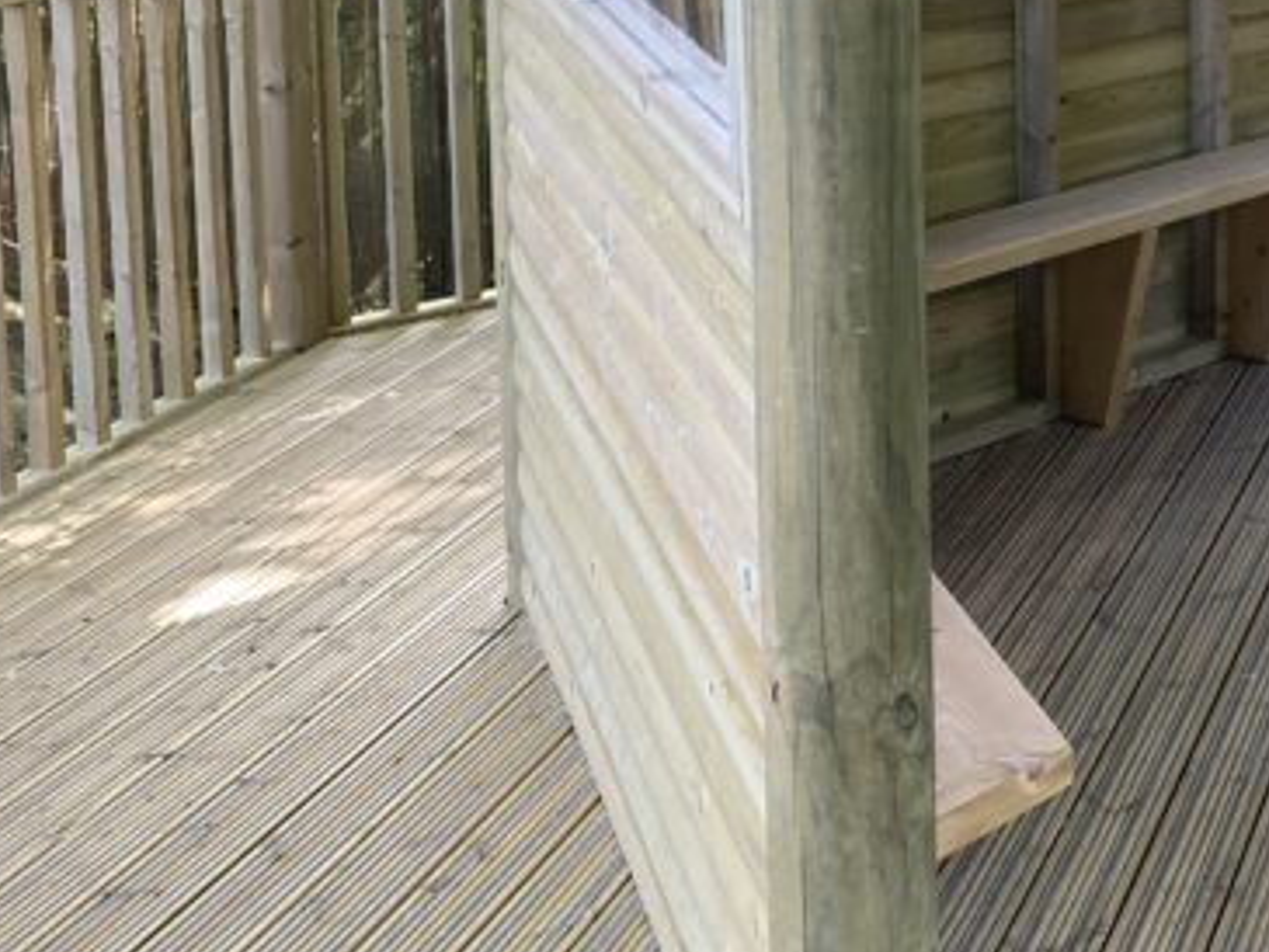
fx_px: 2677
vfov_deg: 19.3
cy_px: -104
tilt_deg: -6.5
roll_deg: -1.4
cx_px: 1728
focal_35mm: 73
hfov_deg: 23.1
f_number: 1.8
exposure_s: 1/121
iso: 80
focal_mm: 4.25
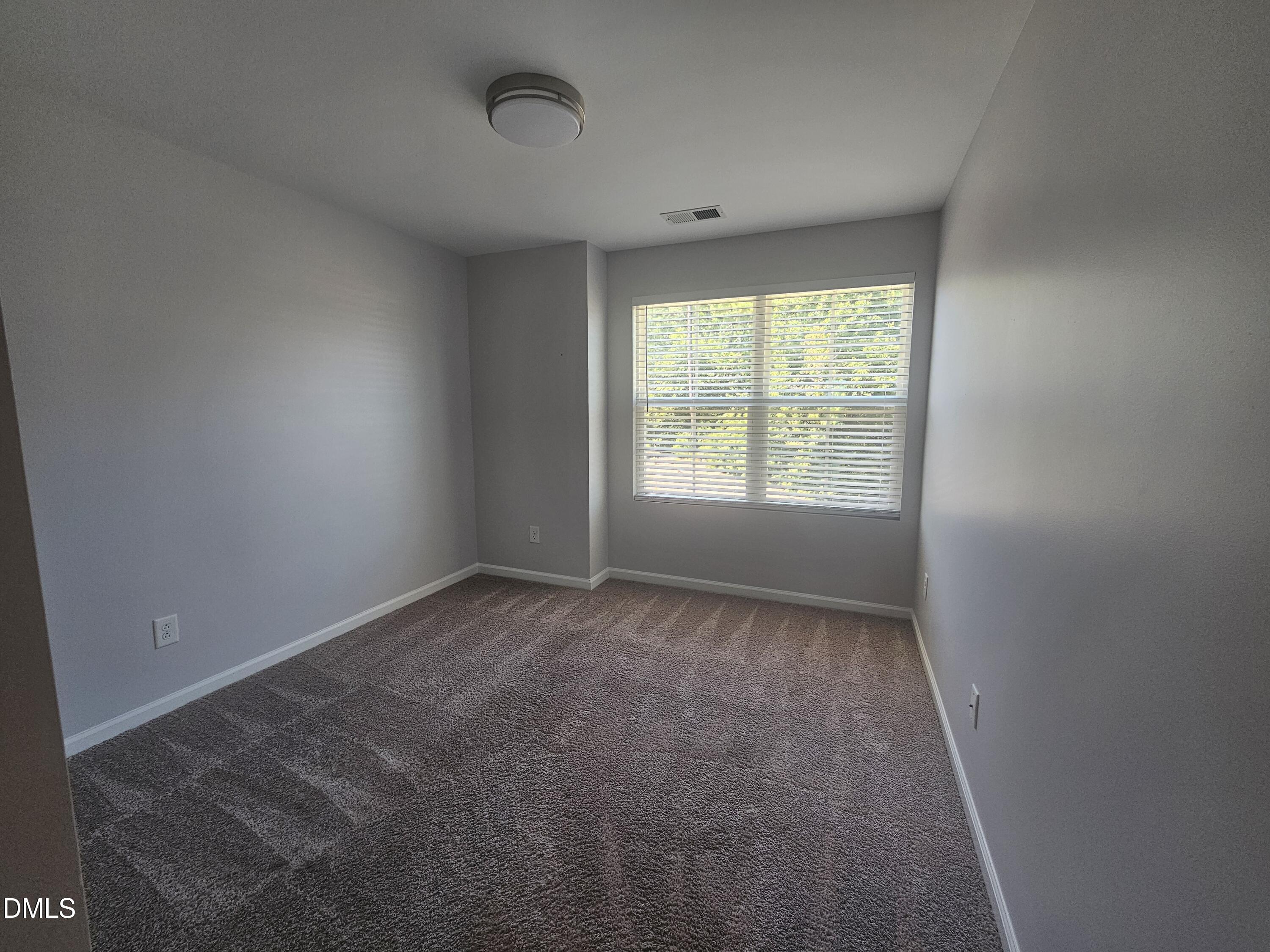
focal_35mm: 13
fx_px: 477
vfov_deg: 89.9
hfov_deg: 106.2
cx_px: 635
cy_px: 476
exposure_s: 1/60
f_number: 2.2
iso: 64
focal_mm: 2.2
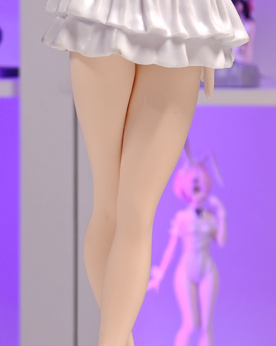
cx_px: 152
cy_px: 93
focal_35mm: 208
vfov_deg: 9.3
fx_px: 2124
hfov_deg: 7.4
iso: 400
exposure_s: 1/17.1
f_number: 2.4
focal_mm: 7.48
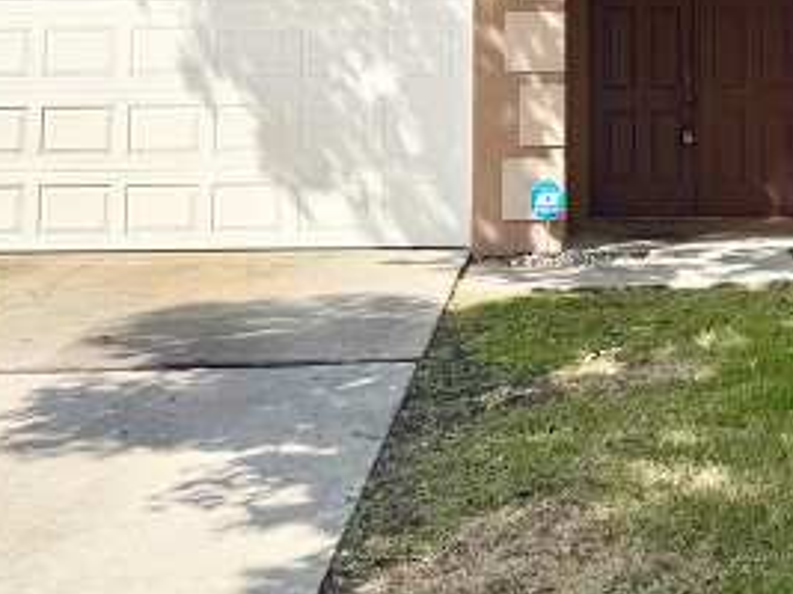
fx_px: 1649
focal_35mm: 72
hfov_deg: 26.7
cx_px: 579
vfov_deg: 19.5
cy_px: -77
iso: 80
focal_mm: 6.76
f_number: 1.78
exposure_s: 1/3759
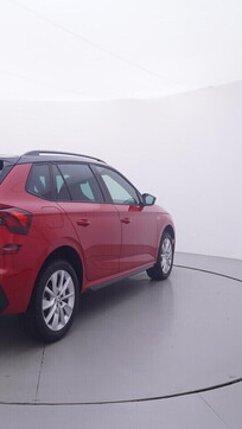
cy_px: 213
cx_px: 56
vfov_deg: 55.5
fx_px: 408
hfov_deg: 32.3
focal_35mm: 36
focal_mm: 15
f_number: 5
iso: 200
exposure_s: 1/80
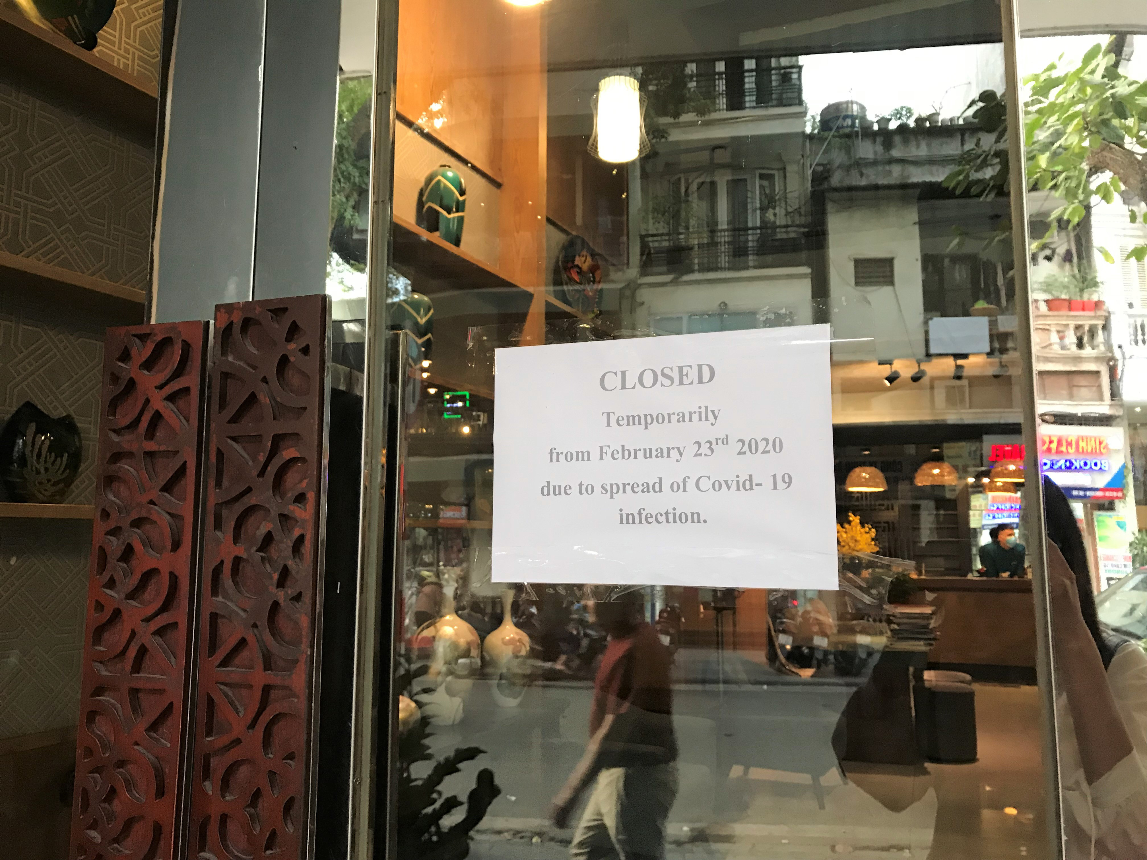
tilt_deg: +7.5
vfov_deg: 49.7
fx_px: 928
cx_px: 574
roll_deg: -0.6
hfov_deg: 63.4
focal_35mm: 28
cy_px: 430
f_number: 1.8
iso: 80
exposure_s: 1/17
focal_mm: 3.99
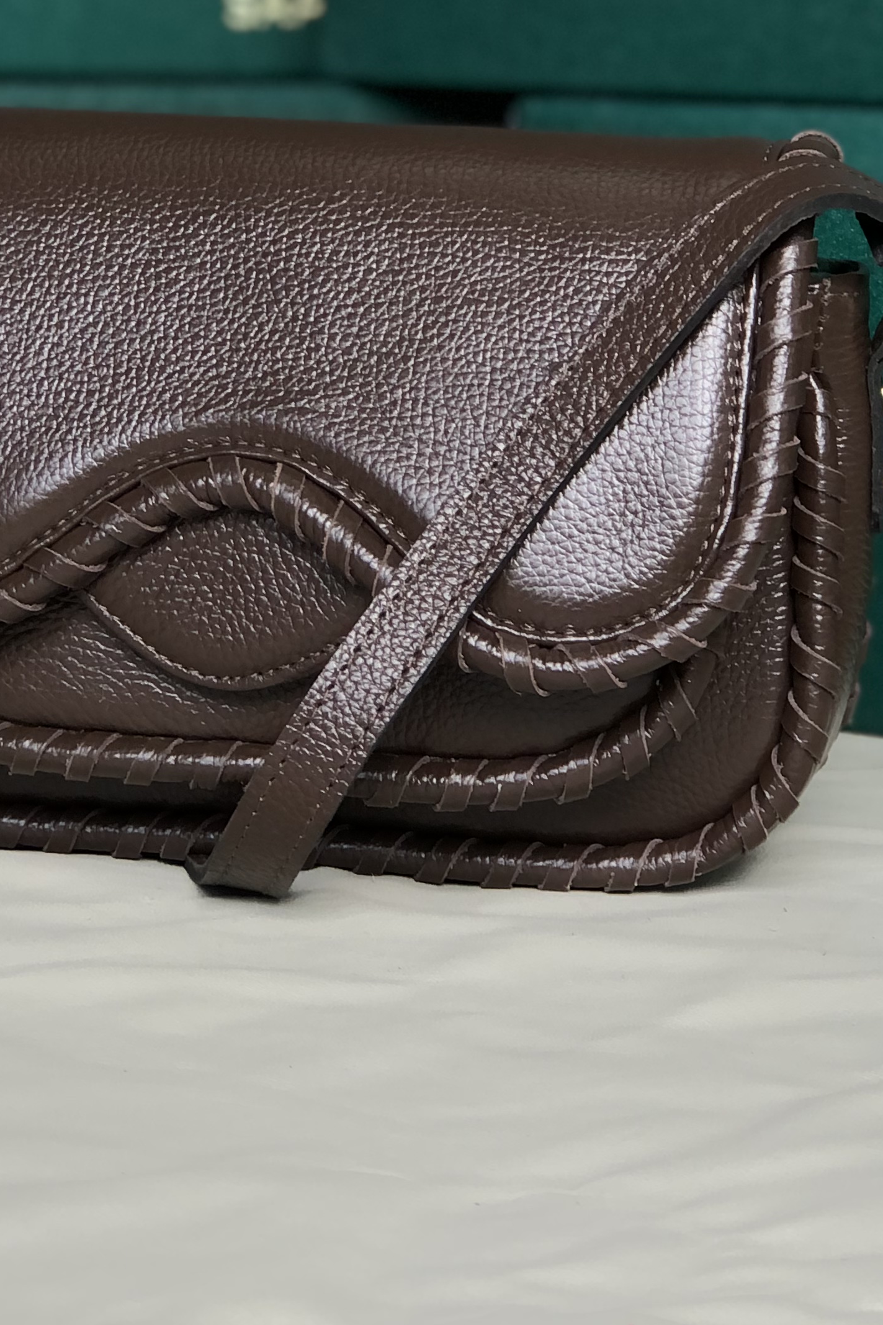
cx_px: 339
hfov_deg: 12.2
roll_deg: -0.4
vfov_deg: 18.1
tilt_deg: -3.6
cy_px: 296
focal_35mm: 112
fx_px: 4120
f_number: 2.8
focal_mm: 6.6
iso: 20
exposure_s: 1/40
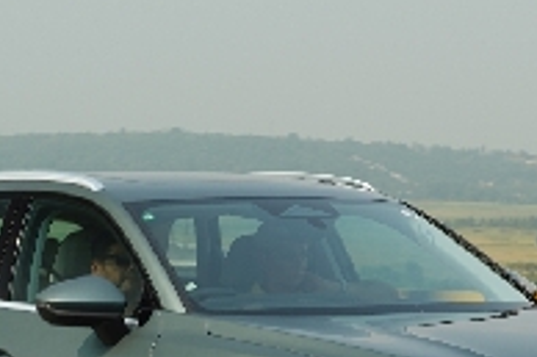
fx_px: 2638
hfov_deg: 11.6
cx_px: 263
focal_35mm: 177
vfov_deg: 7.7
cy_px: 311
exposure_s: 1/40
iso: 64
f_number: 6.3
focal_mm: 43
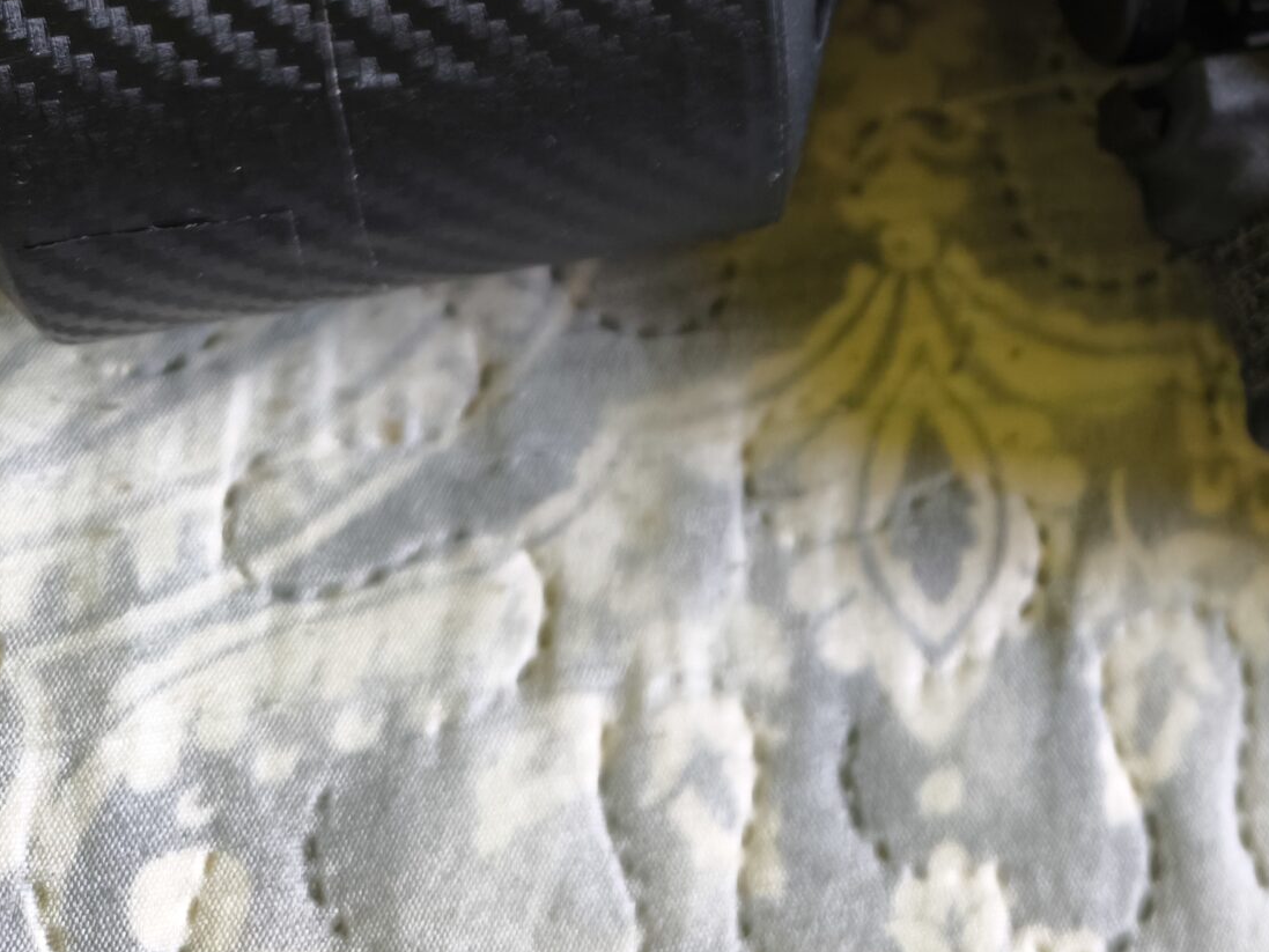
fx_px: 2053
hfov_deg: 32.0
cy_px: -130
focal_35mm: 56
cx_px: 1237
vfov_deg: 24.2
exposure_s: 1/146
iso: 400
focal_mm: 6.92
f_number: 1.9
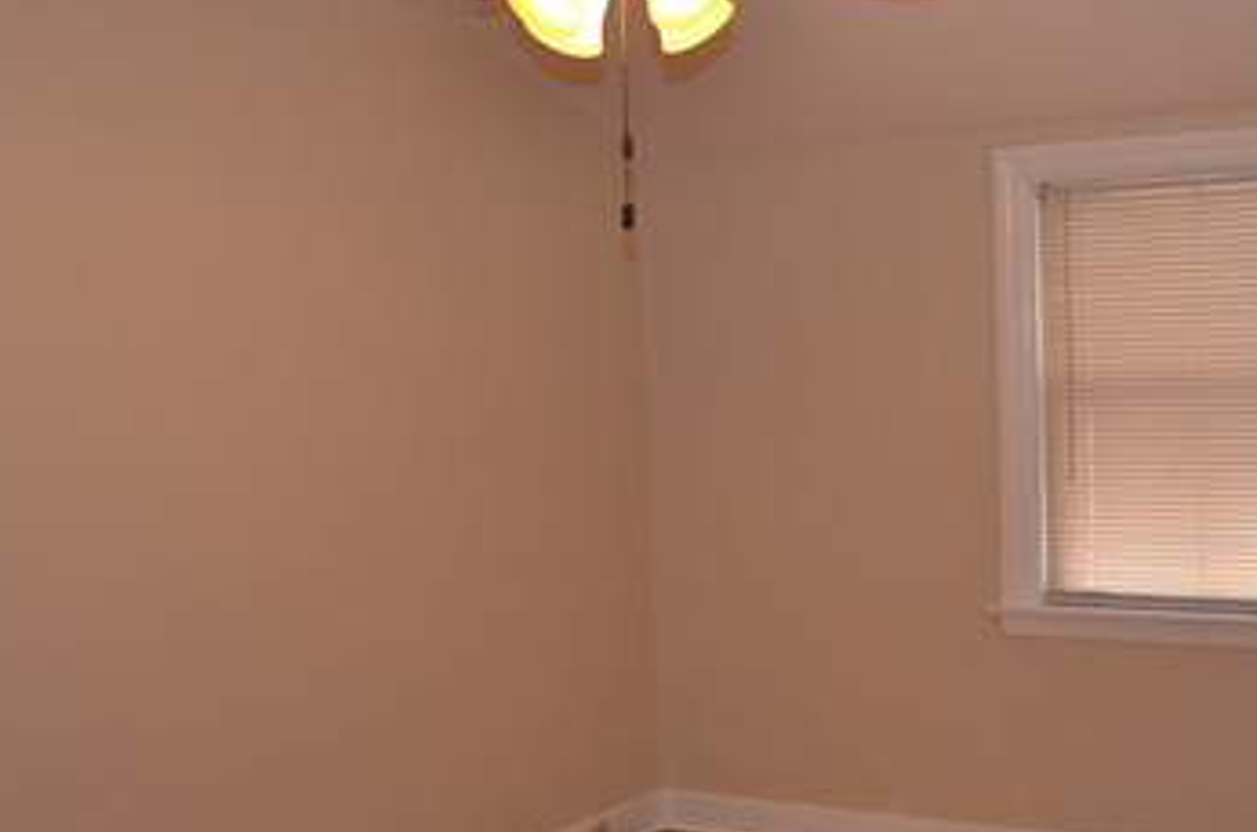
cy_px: 392
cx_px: 774
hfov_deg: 39.5
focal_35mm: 50
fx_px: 1742
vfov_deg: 26.9
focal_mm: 18
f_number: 3.5
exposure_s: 1/60
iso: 720
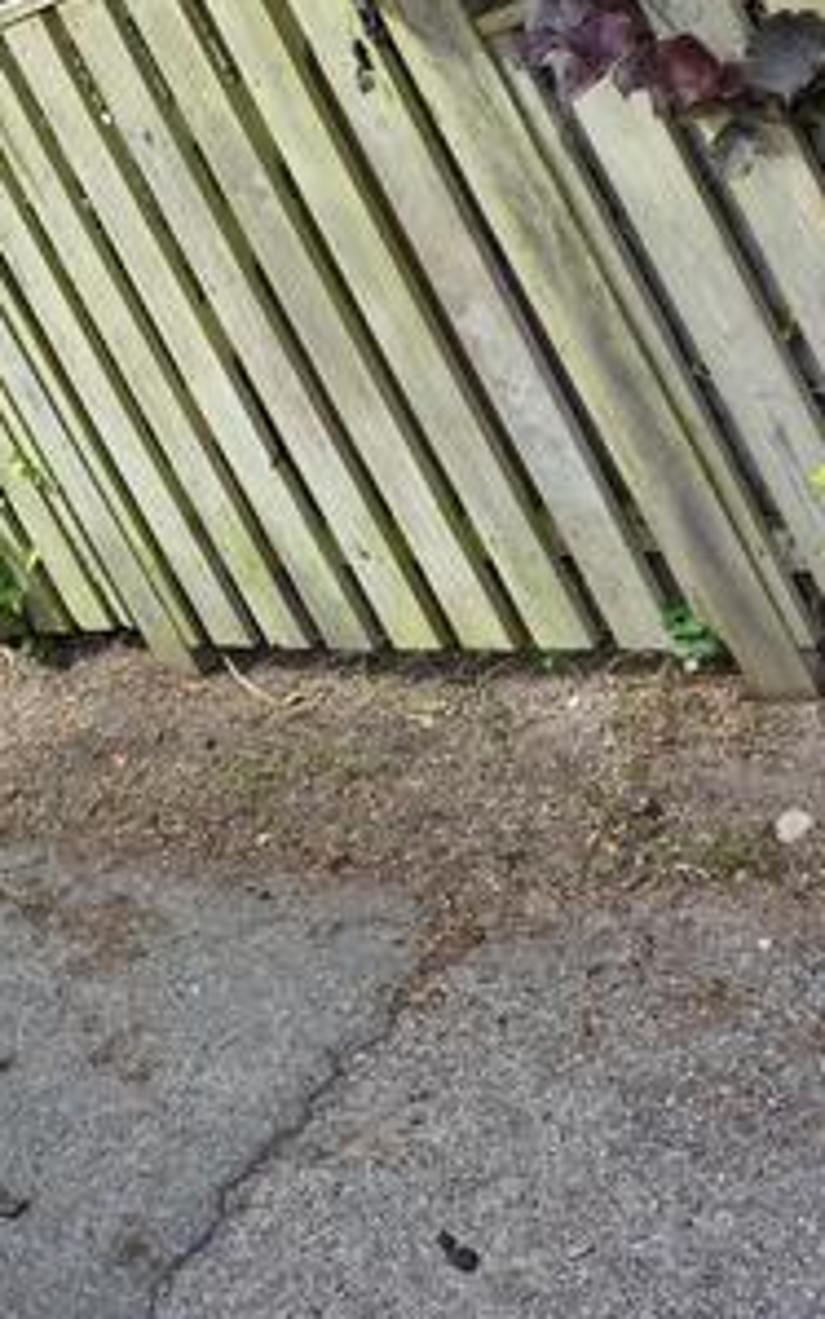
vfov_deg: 40.0
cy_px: 344
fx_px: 1762
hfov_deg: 23.4
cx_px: -243
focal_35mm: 49
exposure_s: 1/1096
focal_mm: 5.4
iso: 25
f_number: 1.8
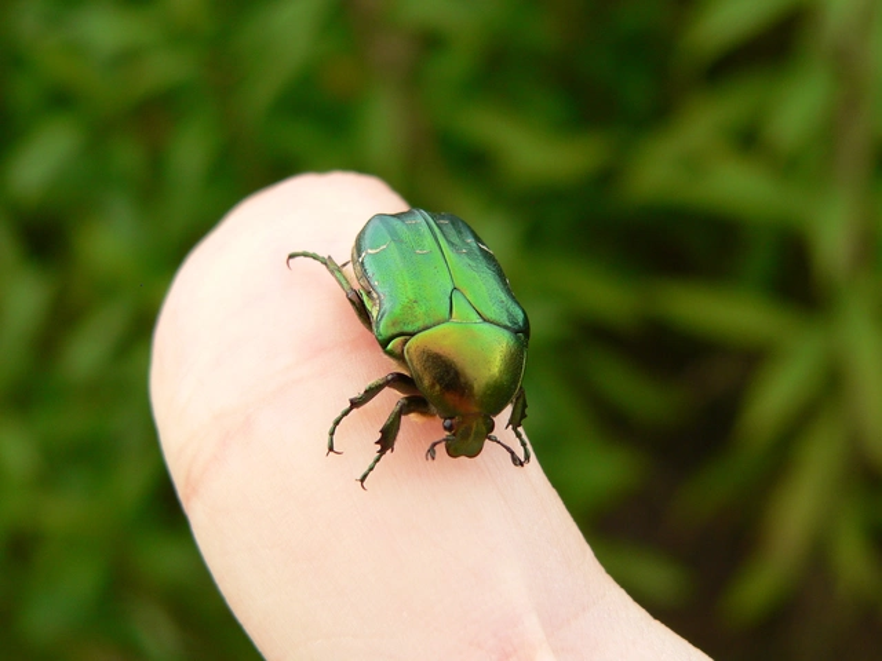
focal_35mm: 70
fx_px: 1784
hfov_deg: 27.8
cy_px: 330
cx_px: 441
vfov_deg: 21.0
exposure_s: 1/125
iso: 100
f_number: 3.7
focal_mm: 11.6
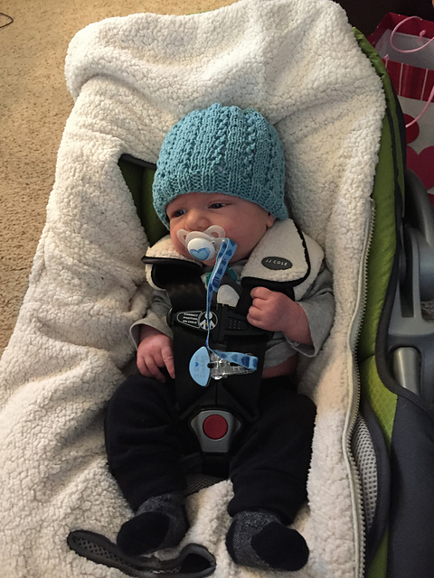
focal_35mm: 29
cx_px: 217
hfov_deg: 48.2
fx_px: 485
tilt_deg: -50.5
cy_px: 289
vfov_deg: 61.7
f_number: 2.2
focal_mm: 4.15
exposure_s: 1/15
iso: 500
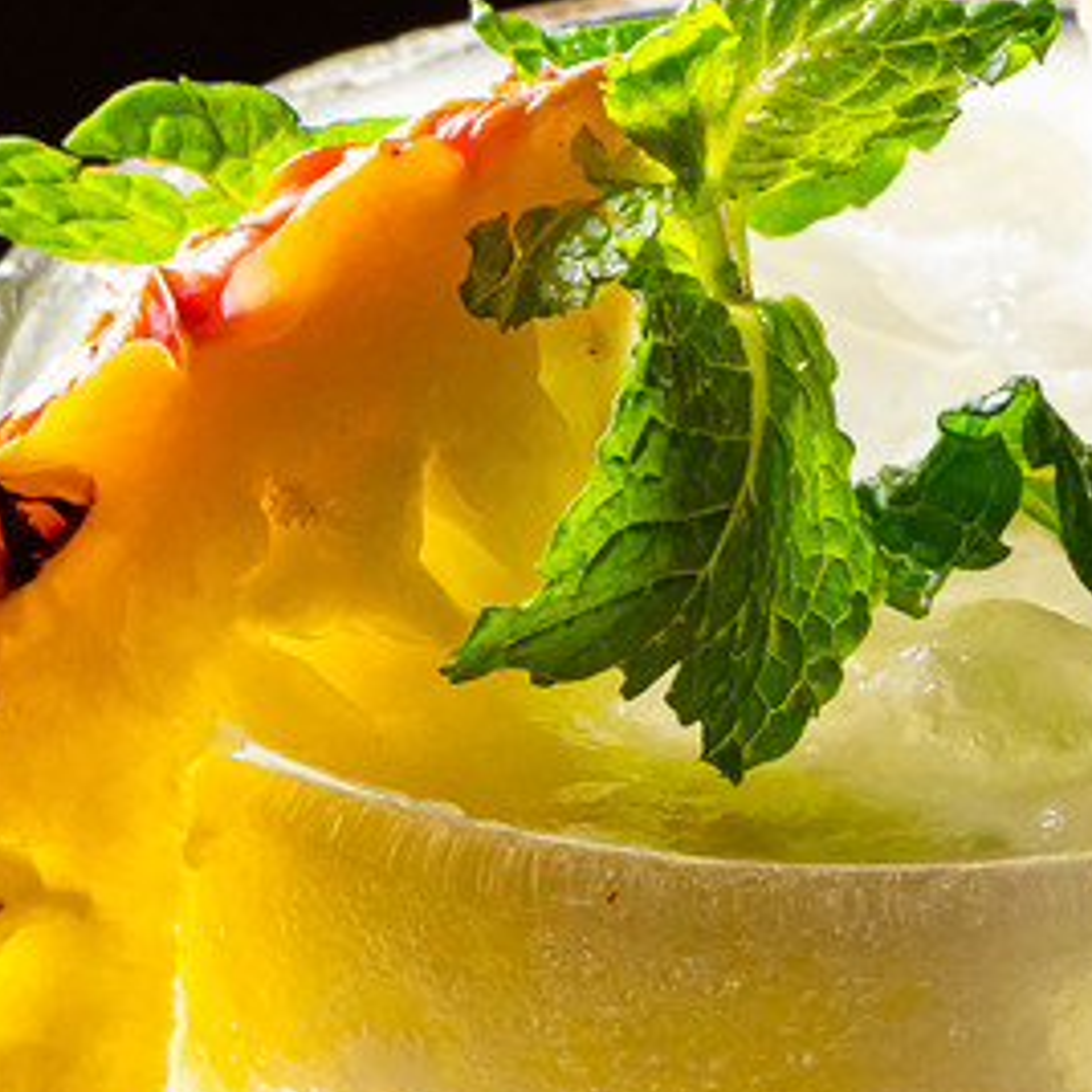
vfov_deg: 4.4
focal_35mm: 400
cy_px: 1023
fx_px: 14276
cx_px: 460
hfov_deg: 4.4
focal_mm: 70
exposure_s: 1/100
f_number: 11
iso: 400
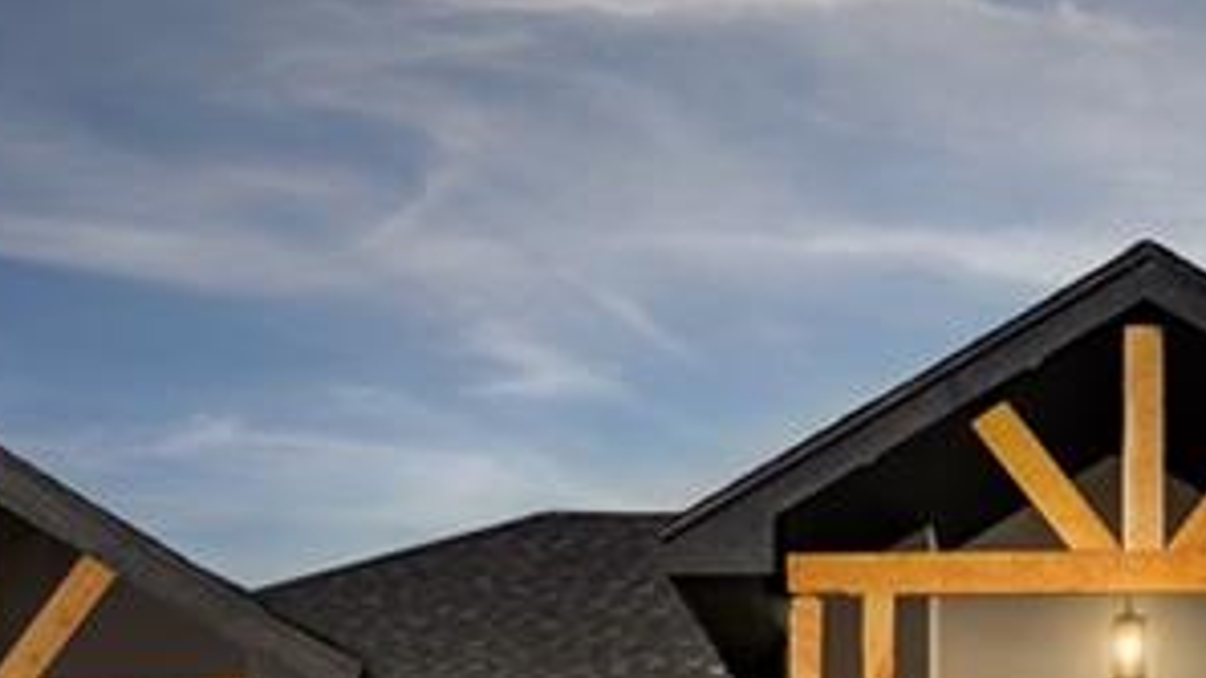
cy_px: 1052
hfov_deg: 30.7
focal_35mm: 67
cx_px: 979
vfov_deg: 16.3
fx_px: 2136
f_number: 10
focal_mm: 18.5
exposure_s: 1/100
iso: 100
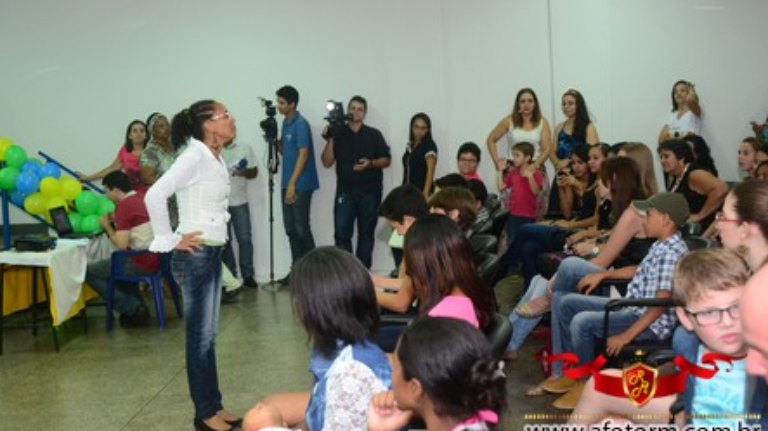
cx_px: 380
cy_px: 203
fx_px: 1009
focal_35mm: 50
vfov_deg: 24.2
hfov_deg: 41.7
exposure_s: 1/80
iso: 1600
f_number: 4
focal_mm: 31
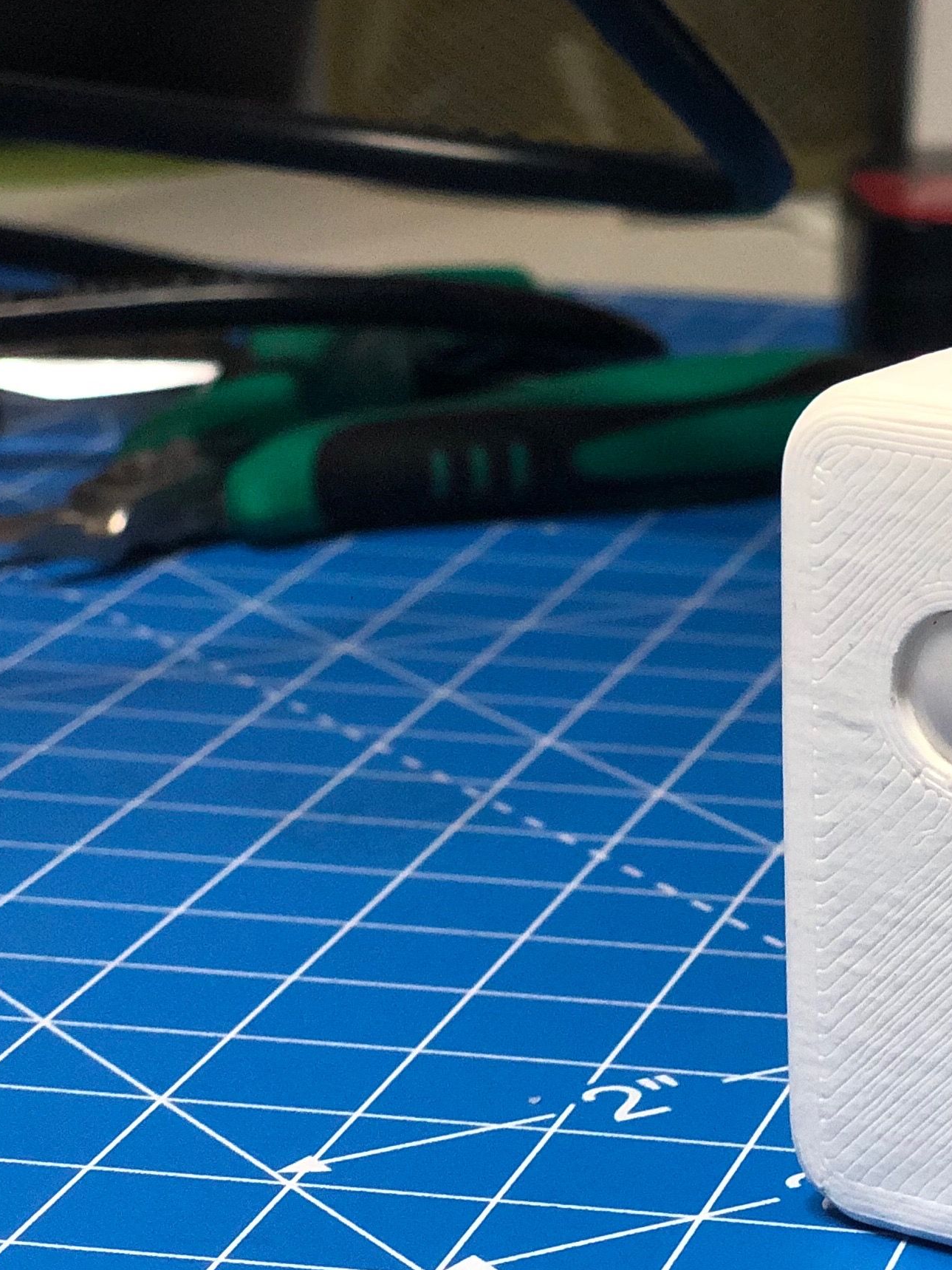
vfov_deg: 16.1
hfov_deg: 11.8
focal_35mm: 122
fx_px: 4474
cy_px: 815
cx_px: 1304
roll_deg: -1.0
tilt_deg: -14.9
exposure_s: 1/33
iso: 80
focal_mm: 6
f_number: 2.4
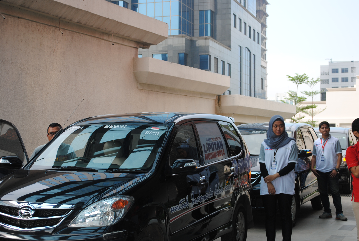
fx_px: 630
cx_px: 180
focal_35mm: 63
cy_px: 120
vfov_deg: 21.7
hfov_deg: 31.8
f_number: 5.3
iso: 100
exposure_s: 1/125
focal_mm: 42
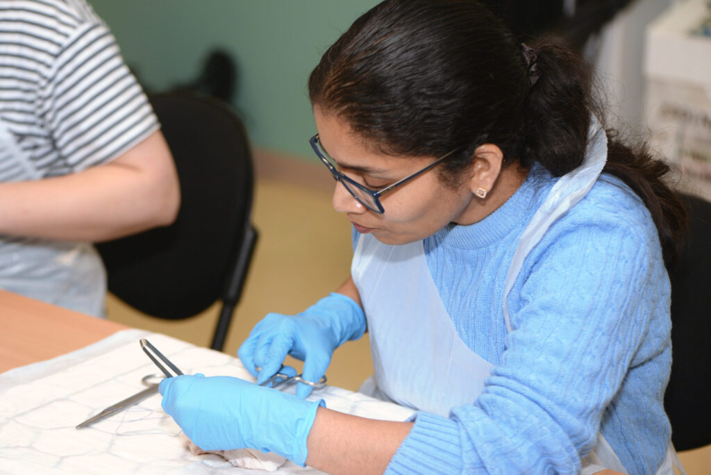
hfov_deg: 19.4
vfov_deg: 13.1
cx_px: 356
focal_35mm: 105
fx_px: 2075
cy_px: 238
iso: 640
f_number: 5.6
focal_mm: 105
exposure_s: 1/200
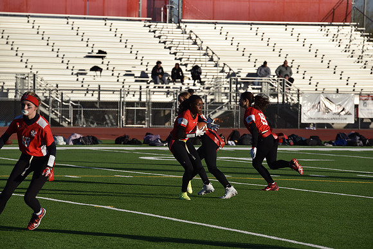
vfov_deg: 6.9
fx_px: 2073
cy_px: 124
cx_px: 186
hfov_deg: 10.3
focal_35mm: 200
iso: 560
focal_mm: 200
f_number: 5.6
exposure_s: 1/4000
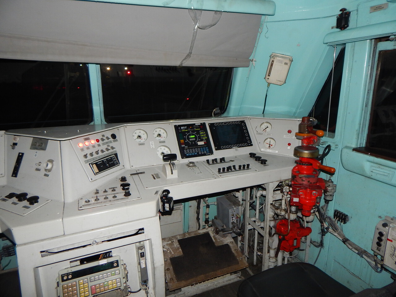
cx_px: 198
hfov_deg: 76.4
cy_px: 148
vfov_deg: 61.1
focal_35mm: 22
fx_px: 252
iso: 200
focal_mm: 4
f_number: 3
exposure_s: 1/30
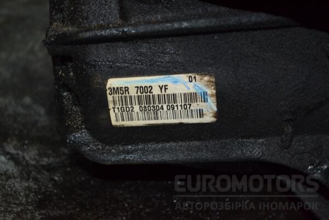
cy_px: 110
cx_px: 164
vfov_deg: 16.6
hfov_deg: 24.6
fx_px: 754
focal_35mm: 82
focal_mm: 55
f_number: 5.6
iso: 1100
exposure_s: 1/60
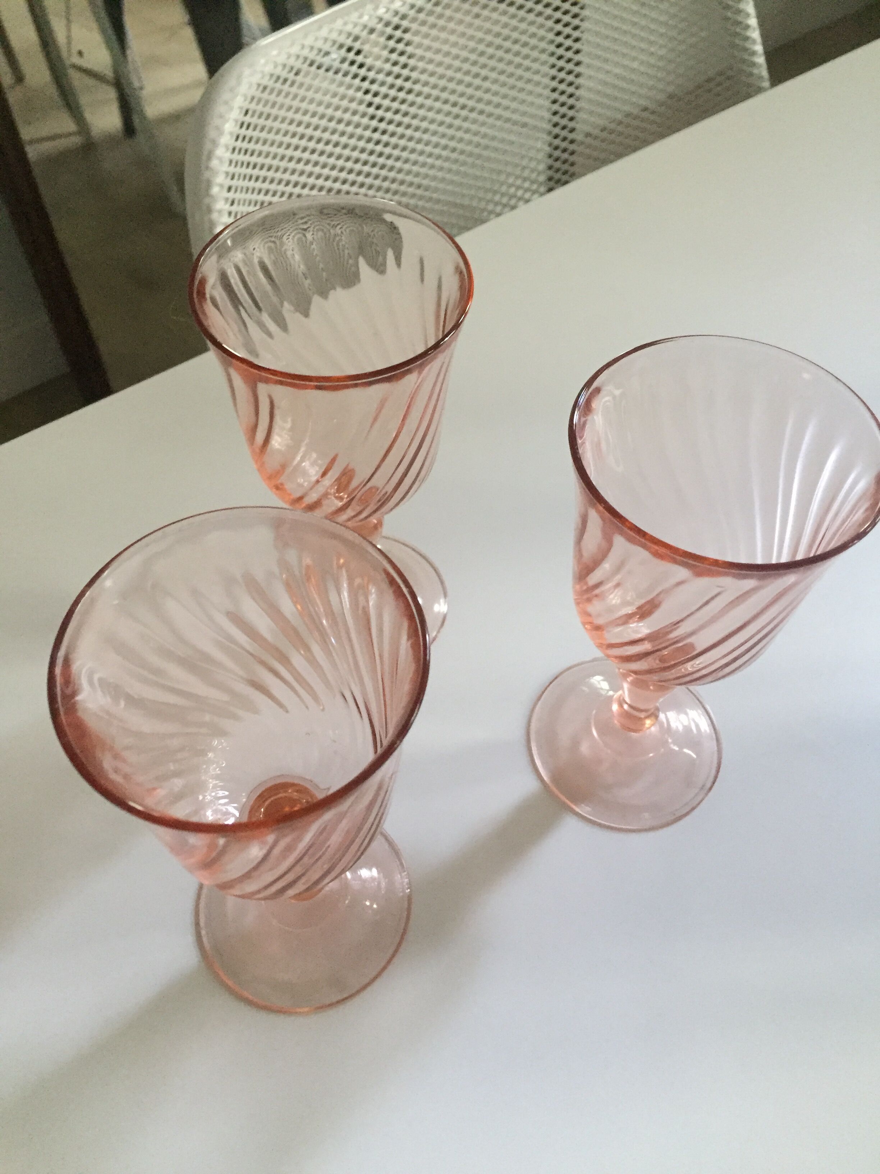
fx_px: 983
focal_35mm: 29
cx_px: 440
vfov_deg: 61.7
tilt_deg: -56.3
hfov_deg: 48.2
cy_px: 587
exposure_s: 1/33
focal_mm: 4.15
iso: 320
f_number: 2.2
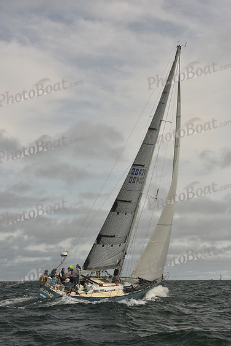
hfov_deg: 18.9
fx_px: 693
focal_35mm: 72
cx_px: 115
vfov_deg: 28.1
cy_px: 171
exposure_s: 1/1000
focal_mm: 70
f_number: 7.1
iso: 320
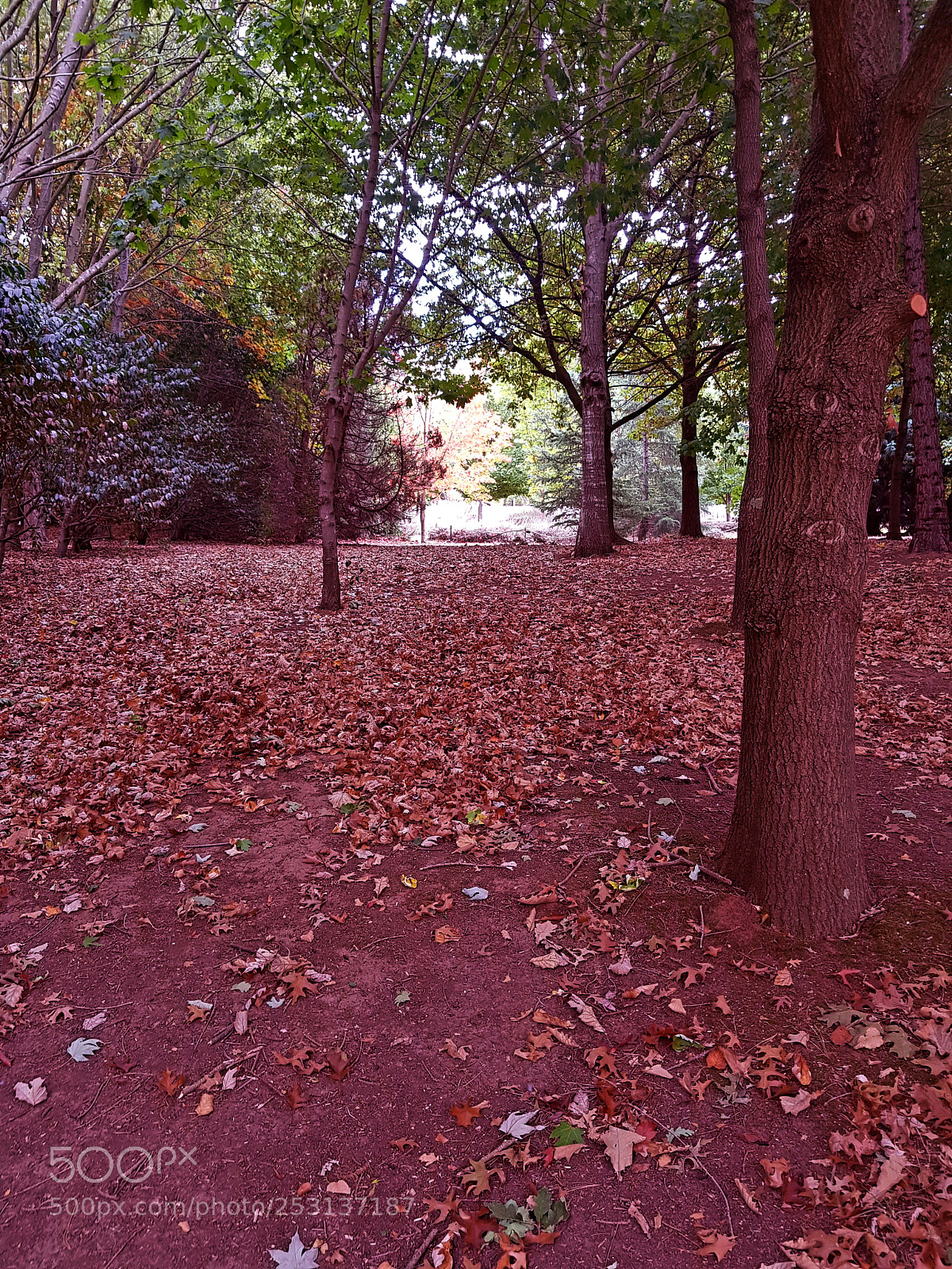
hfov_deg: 53.1
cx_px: 476
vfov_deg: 67.3
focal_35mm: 26
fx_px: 953
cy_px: 634
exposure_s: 1/60
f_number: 1.7
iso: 50
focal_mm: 4.2
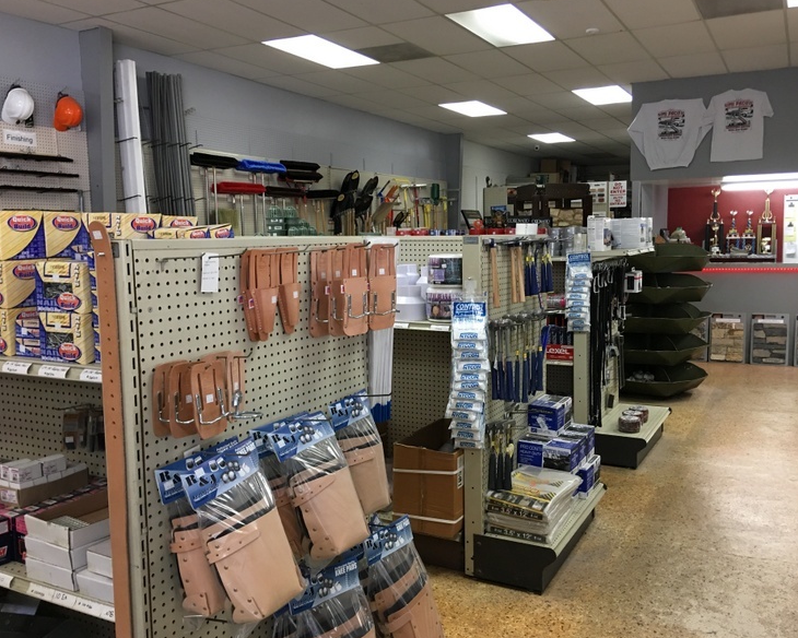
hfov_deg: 57.1
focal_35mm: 31
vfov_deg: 47.1
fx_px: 732
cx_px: 429
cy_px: 322
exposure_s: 1/15
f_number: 2.2
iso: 64
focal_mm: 4.15
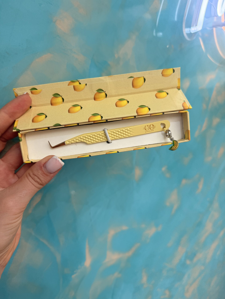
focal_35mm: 24
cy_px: 150
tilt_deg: -25.7
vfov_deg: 71.6
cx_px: 112
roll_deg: +8.4
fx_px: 208
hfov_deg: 56.8
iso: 125
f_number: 1.78
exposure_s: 1/250
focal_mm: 6.76
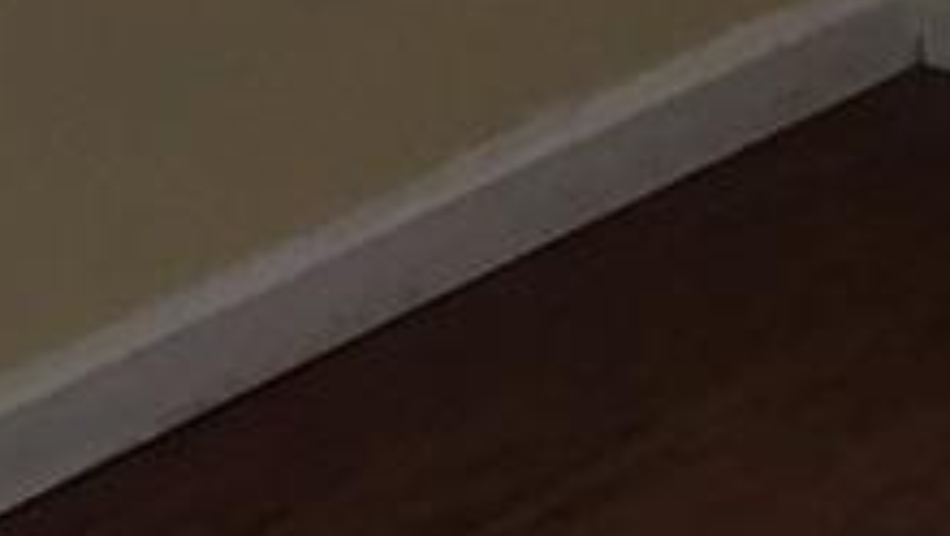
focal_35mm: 215
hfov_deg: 9.5
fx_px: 5419
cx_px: 1736
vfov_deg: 5.4
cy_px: -804
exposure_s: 1/30
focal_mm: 4.15
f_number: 2.2
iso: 40
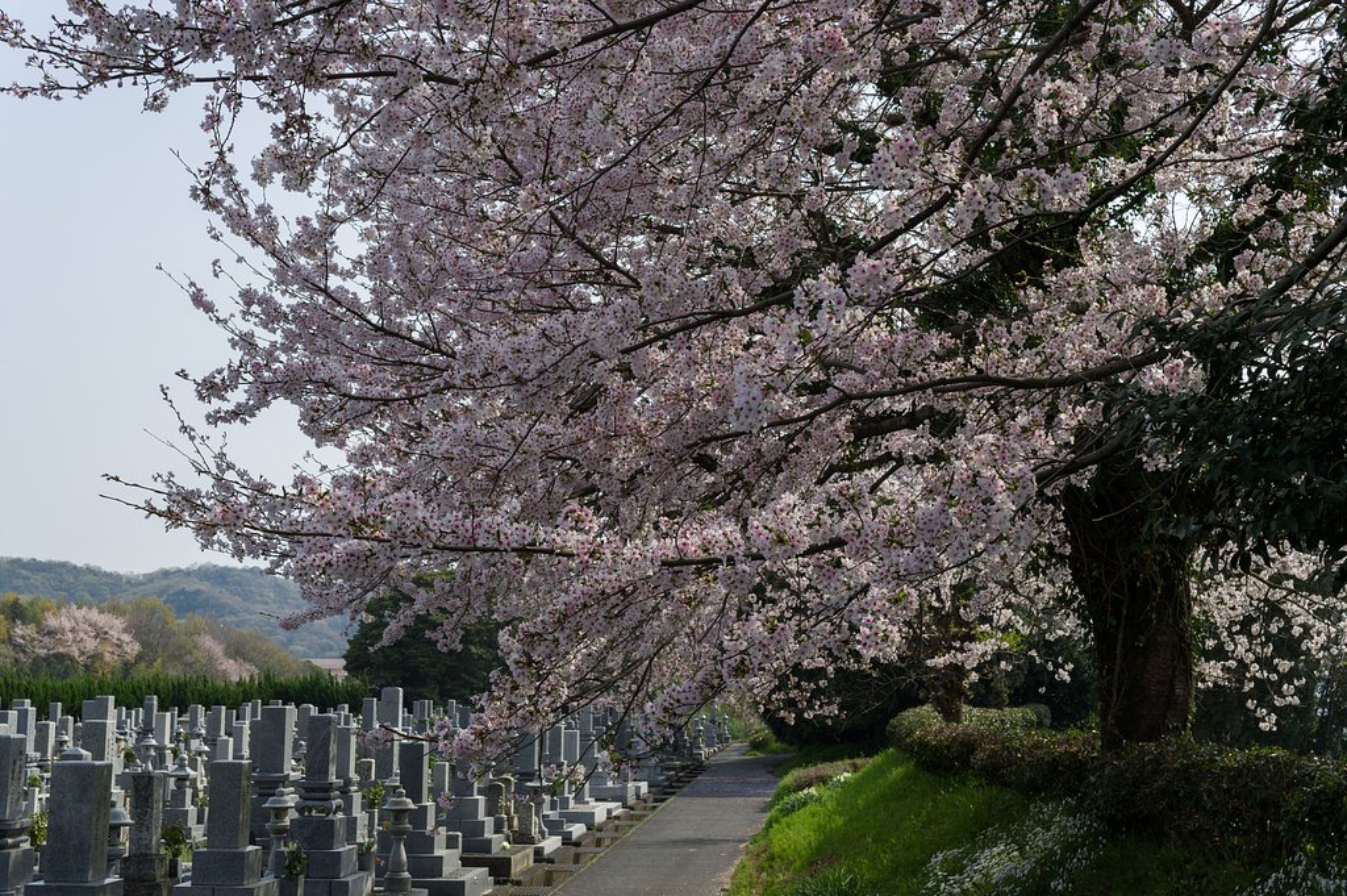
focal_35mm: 45
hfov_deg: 43.6
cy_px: 448
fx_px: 1682
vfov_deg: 29.8
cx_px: 674
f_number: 8
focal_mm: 30
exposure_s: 1/250
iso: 200
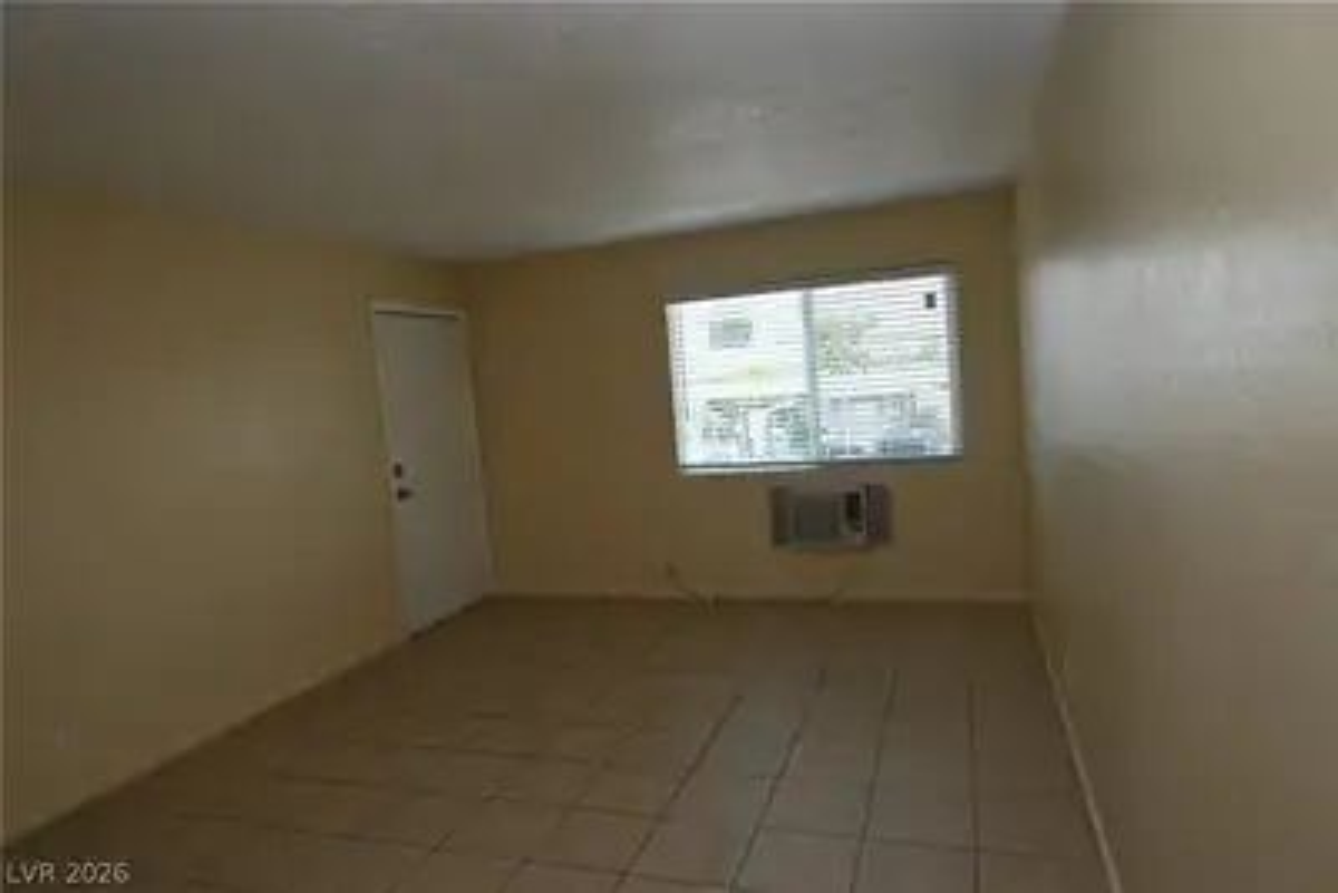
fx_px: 837
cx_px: 669
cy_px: 446
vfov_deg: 56.2
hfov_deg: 77.3
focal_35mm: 22
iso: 200
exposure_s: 1/100
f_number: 5
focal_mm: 15
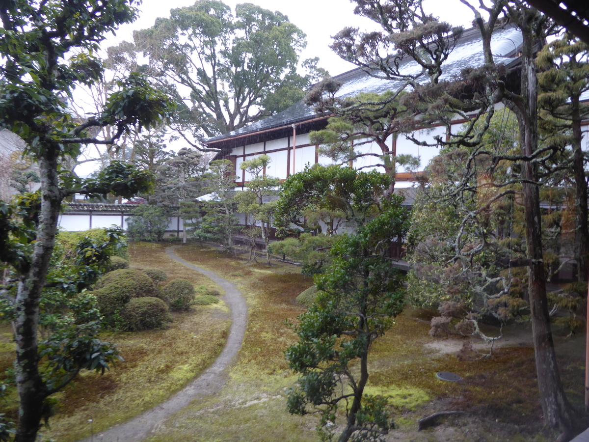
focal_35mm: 24
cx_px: 294
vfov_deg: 56.8
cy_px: 221
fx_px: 408
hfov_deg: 71.6
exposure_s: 1/60
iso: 125
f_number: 3.3
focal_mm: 4.3
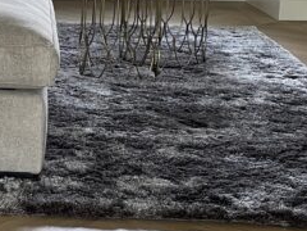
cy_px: 96
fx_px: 984
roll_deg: -0.5
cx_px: -8
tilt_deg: -12.9
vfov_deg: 13.3
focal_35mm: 111
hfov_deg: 17.3
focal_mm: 4.2
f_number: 1.6
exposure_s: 1/72
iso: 125
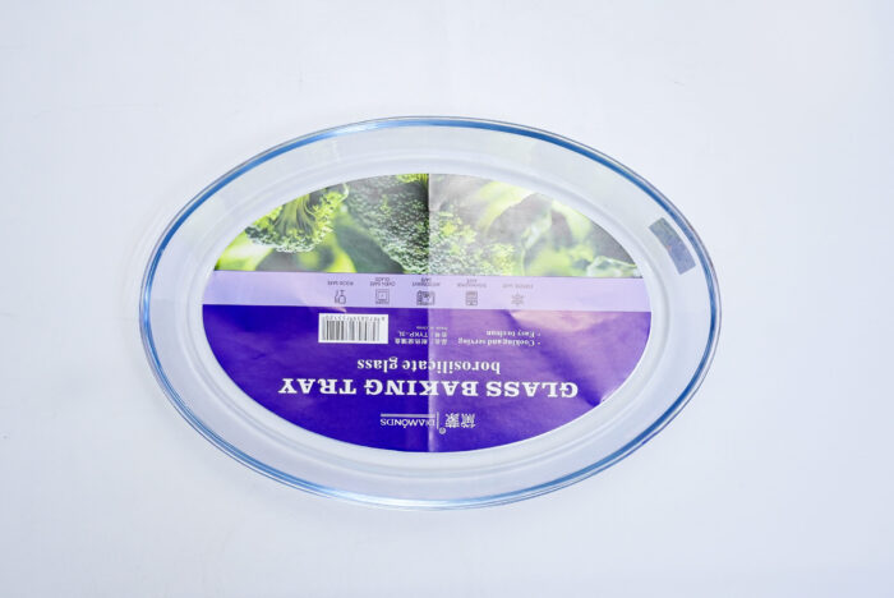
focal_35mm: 48
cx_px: 447
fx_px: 1193
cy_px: 299
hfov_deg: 41.1
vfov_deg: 28.1
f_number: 13
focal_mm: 48
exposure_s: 1/125
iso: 3200
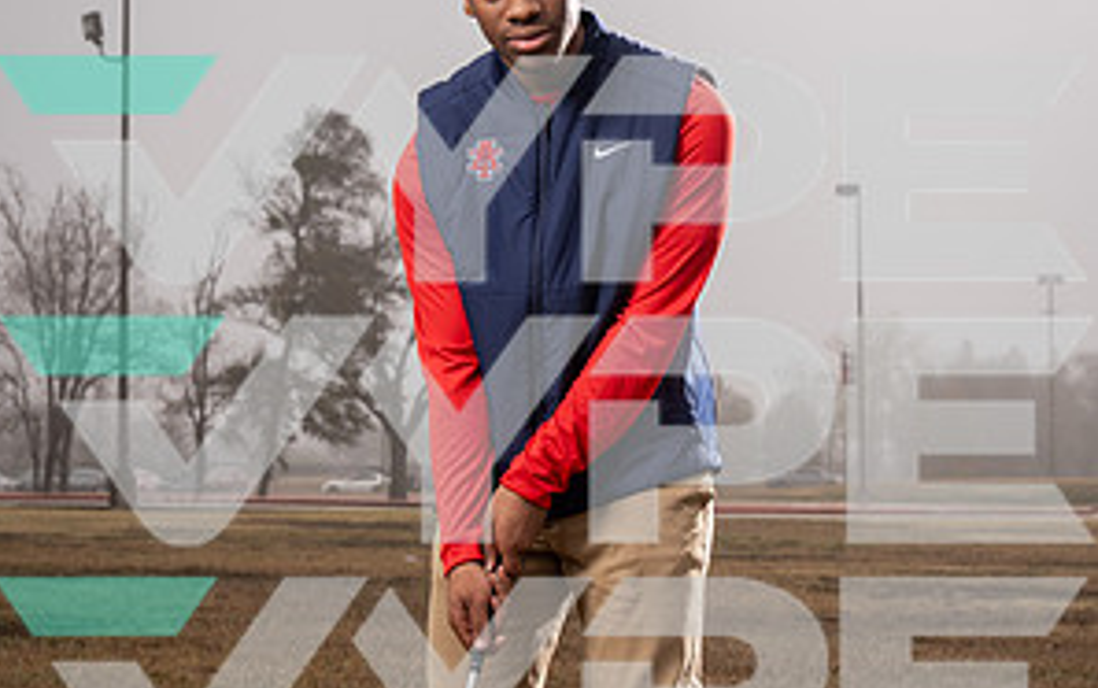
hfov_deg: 19.3
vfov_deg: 12.1
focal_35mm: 108
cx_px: 547
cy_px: 433
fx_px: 3234
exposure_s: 1/250
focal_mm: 70
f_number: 8
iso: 200
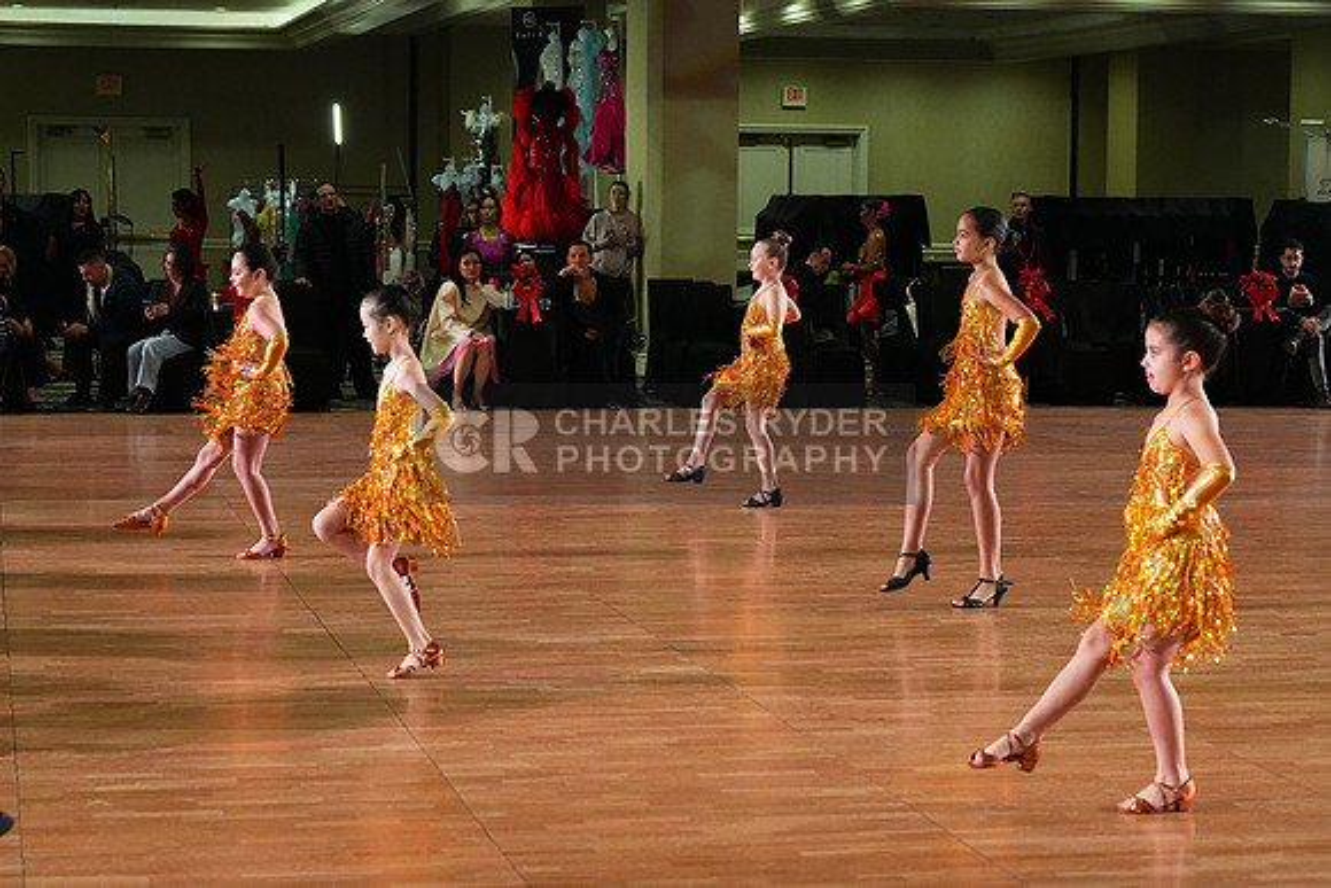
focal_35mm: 84
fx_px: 3106
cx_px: 666
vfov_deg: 16.3
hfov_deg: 24.2
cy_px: 444
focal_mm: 84
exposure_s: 1/400
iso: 8000
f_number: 6.3
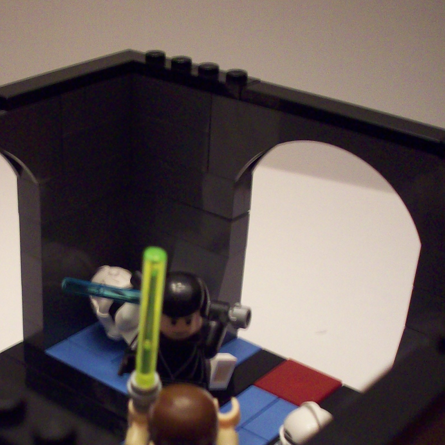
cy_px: 369
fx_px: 916
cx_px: 132
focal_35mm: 63
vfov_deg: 26.7
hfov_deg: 27.1
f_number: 2.8
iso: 160
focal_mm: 6.2
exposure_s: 1/11.6
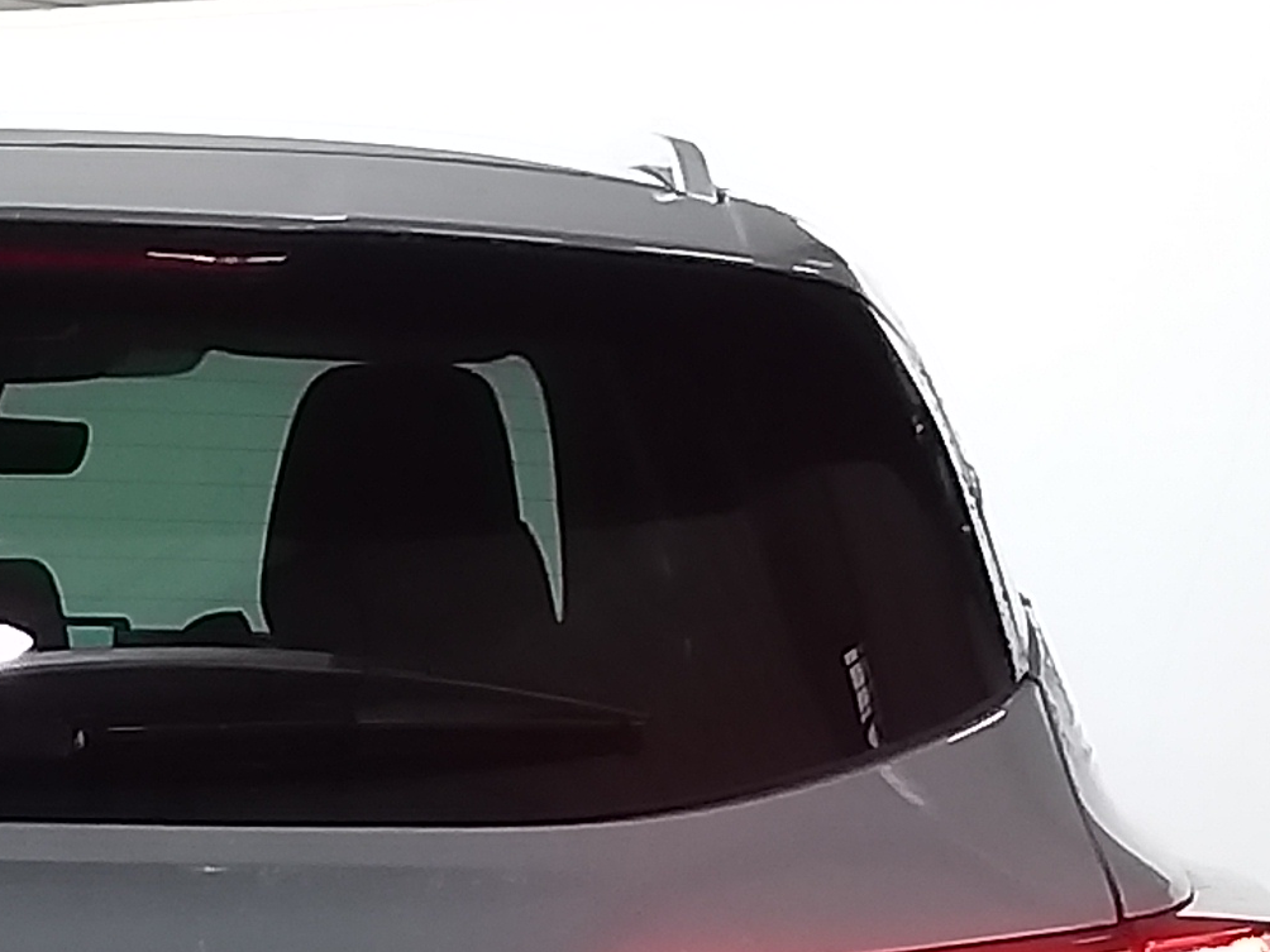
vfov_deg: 15.3
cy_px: 1309
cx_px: -77
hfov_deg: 20.7
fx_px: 3339
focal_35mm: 91
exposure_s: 1/33
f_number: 1.9
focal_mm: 2.91
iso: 160
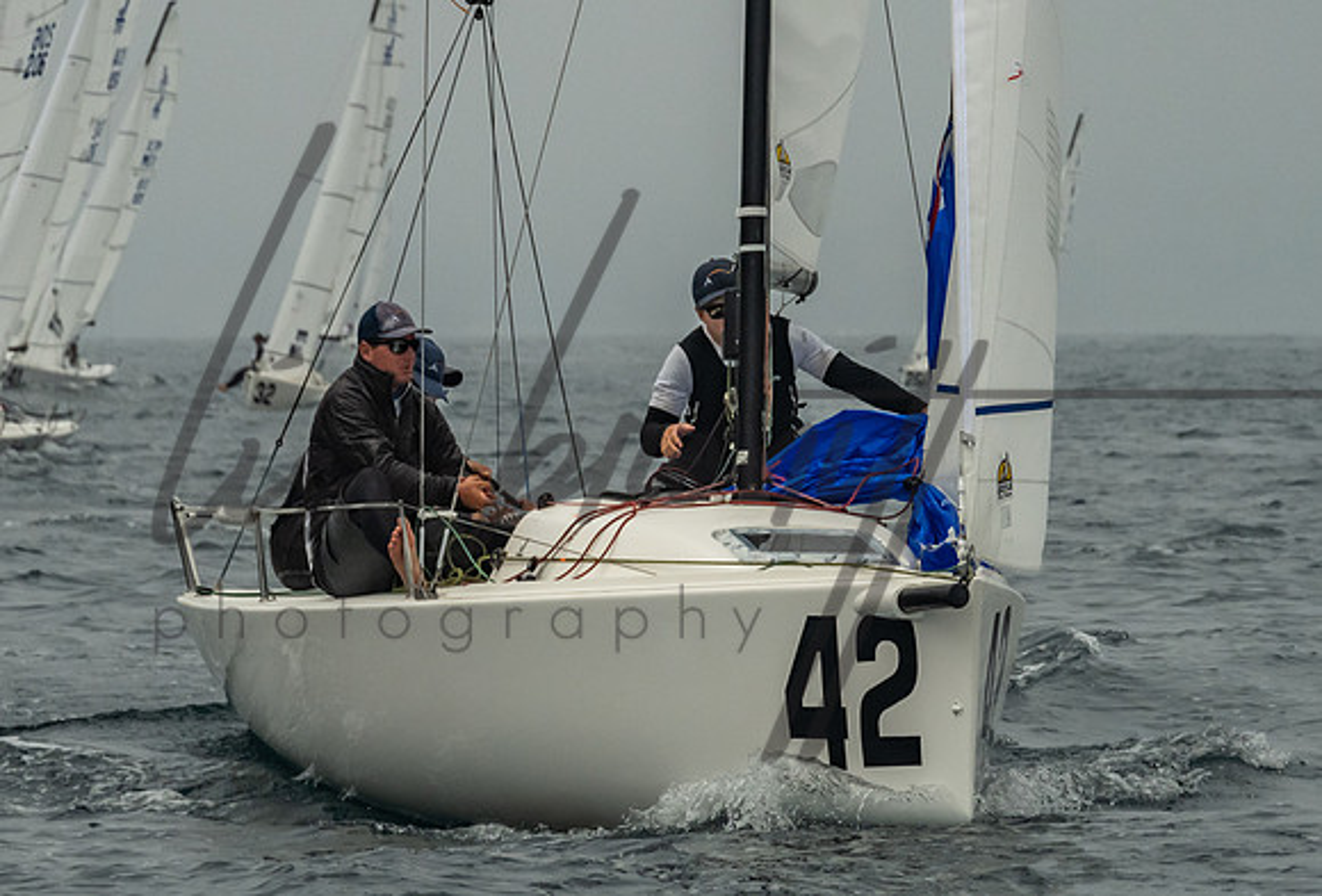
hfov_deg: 6.8
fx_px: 11044
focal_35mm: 299
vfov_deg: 4.6
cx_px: 540
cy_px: 132
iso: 800
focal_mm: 160
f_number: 9
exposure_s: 1/3200
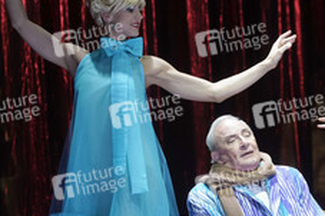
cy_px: 76
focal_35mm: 397
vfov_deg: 3.5
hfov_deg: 5.2
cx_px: 251
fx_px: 3581
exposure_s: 1/200
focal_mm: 200
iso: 1600
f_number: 5.6
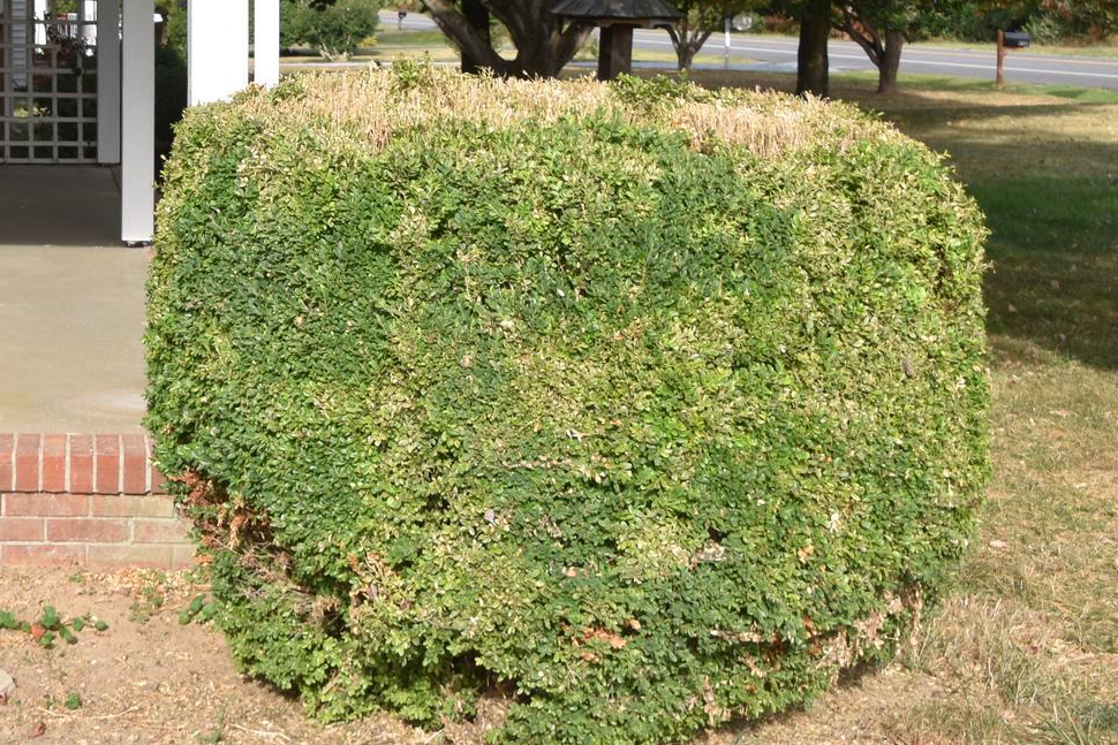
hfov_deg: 33.1
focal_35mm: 57
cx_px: 95
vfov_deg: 23.2
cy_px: 72
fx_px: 1770
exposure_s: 1/250
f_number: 8
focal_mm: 18
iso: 200
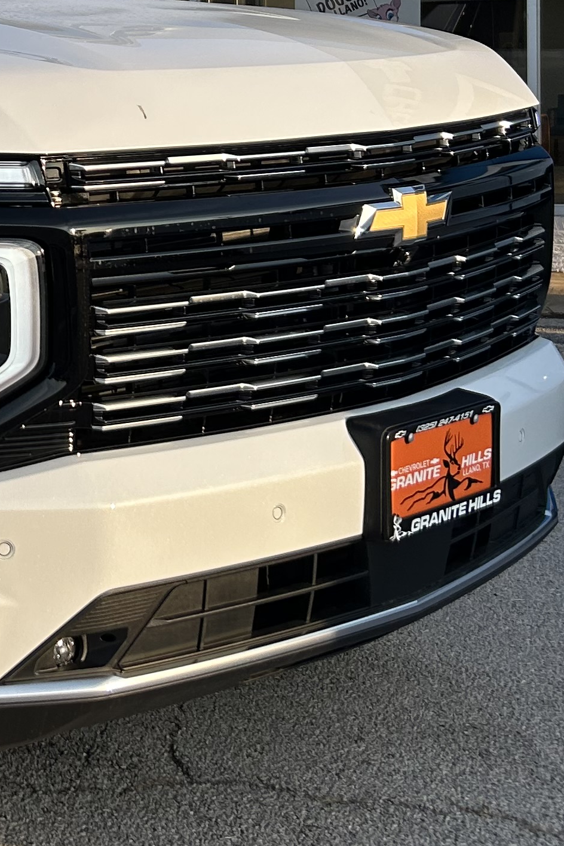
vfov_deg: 25.8
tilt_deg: +0.6
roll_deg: +1.2
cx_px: -247
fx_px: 1809
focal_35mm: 77
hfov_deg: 16.4
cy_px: 168
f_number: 1.5
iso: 50
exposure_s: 1/1511
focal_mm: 5.7
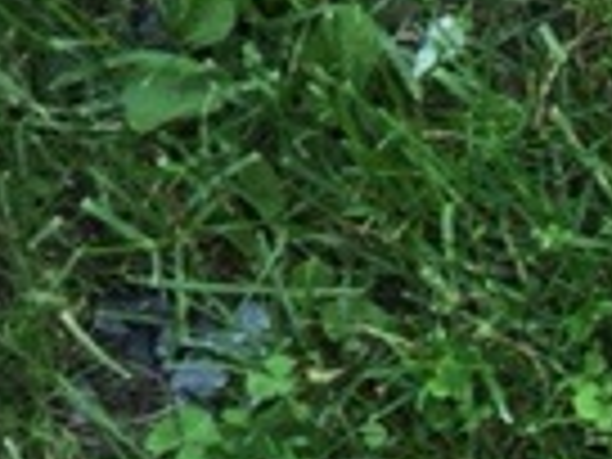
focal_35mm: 136
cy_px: 662
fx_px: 2404
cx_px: 1202
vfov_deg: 10.6
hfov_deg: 12.8
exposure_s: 1/120
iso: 40
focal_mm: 4.15
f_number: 2.2
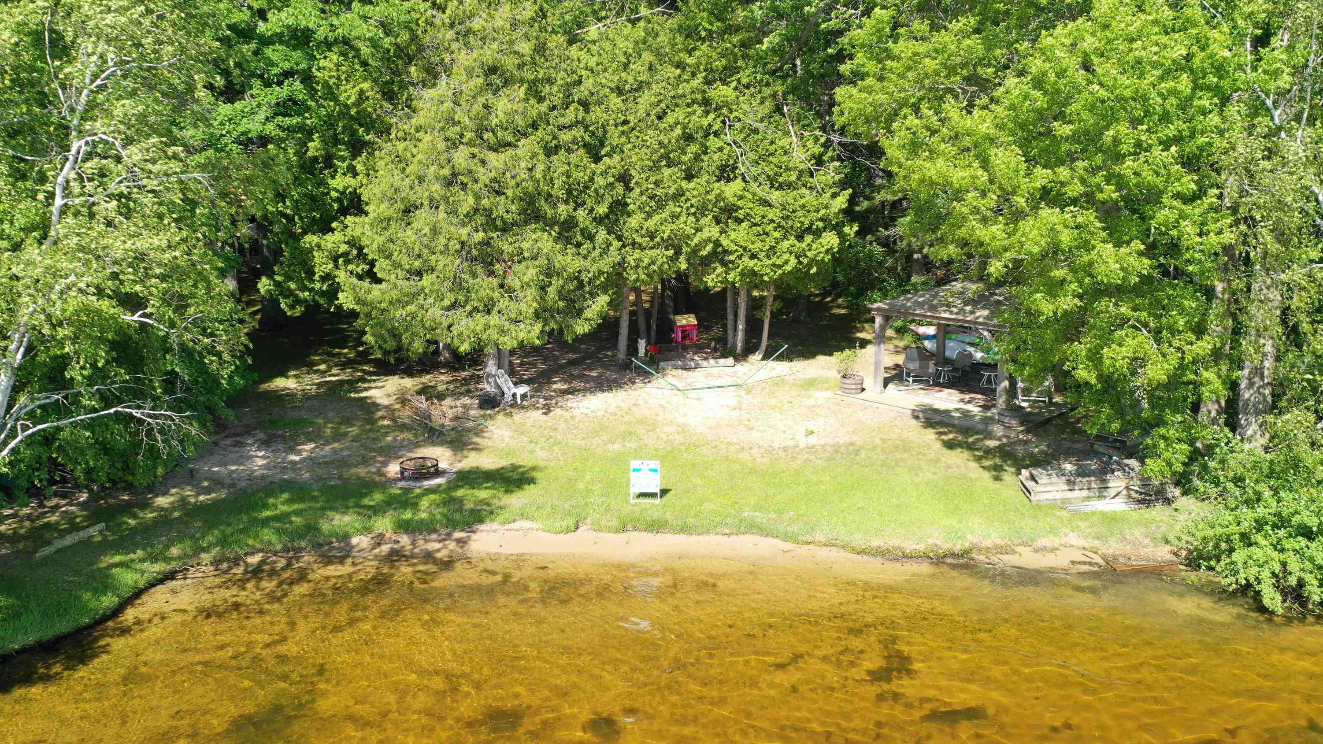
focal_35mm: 30
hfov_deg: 64.3
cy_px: 326
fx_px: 1052
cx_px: 647
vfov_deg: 38.9
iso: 100
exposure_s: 1/120
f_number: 4
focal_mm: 10.26
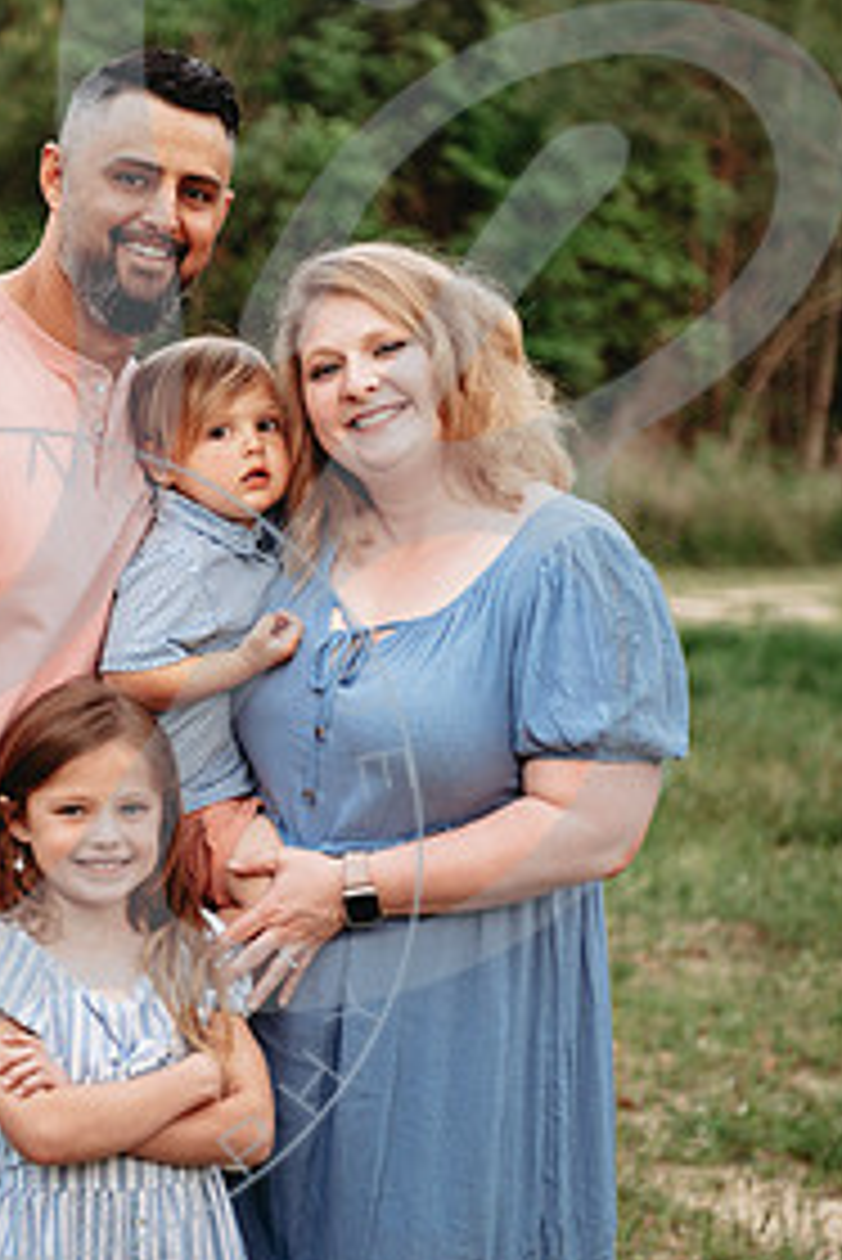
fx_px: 3714
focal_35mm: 106
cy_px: 504
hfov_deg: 12.9
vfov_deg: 19.2
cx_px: 207
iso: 100
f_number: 2.8
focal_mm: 66
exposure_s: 1/200
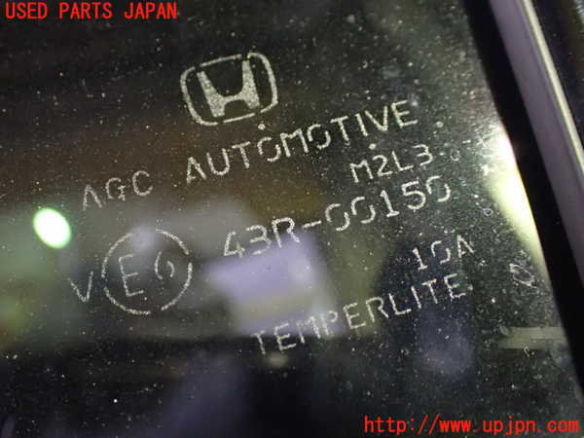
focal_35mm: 41
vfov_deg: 35.1
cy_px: 219
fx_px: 692
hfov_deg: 45.8
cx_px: 292
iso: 1600
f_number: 2.8
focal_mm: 7.31
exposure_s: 1/20
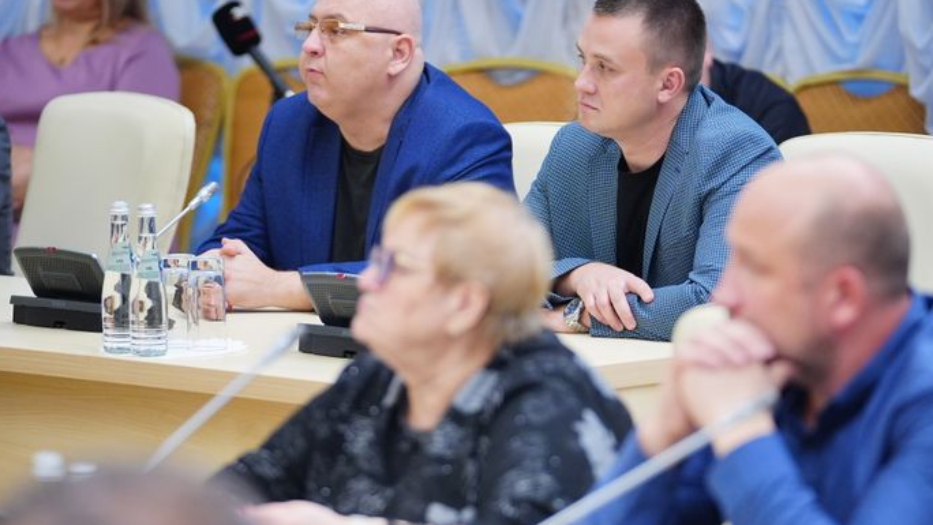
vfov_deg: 5.0
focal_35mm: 244
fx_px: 6037
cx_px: 460
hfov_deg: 8.8
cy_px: 248
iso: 2000
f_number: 2.8
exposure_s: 1/320
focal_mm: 152
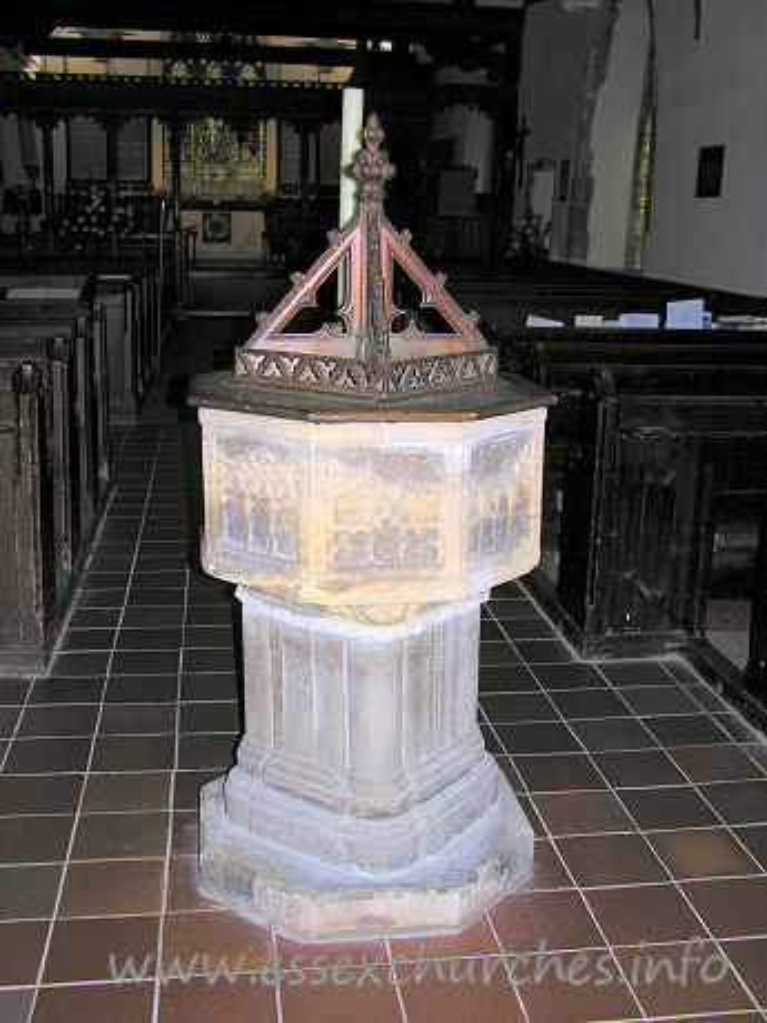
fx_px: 1182
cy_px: 512
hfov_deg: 36.0
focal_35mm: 40
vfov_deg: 46.8
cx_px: 384
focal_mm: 10.2
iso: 57
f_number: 2.9
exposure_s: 1/60.1
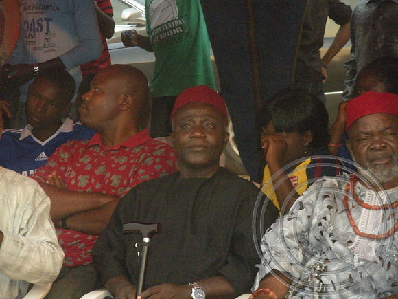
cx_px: 199
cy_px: 150
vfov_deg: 10.0
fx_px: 1713
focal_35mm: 149
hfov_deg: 13.3
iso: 800
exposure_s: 1/125
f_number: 5.4
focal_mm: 26
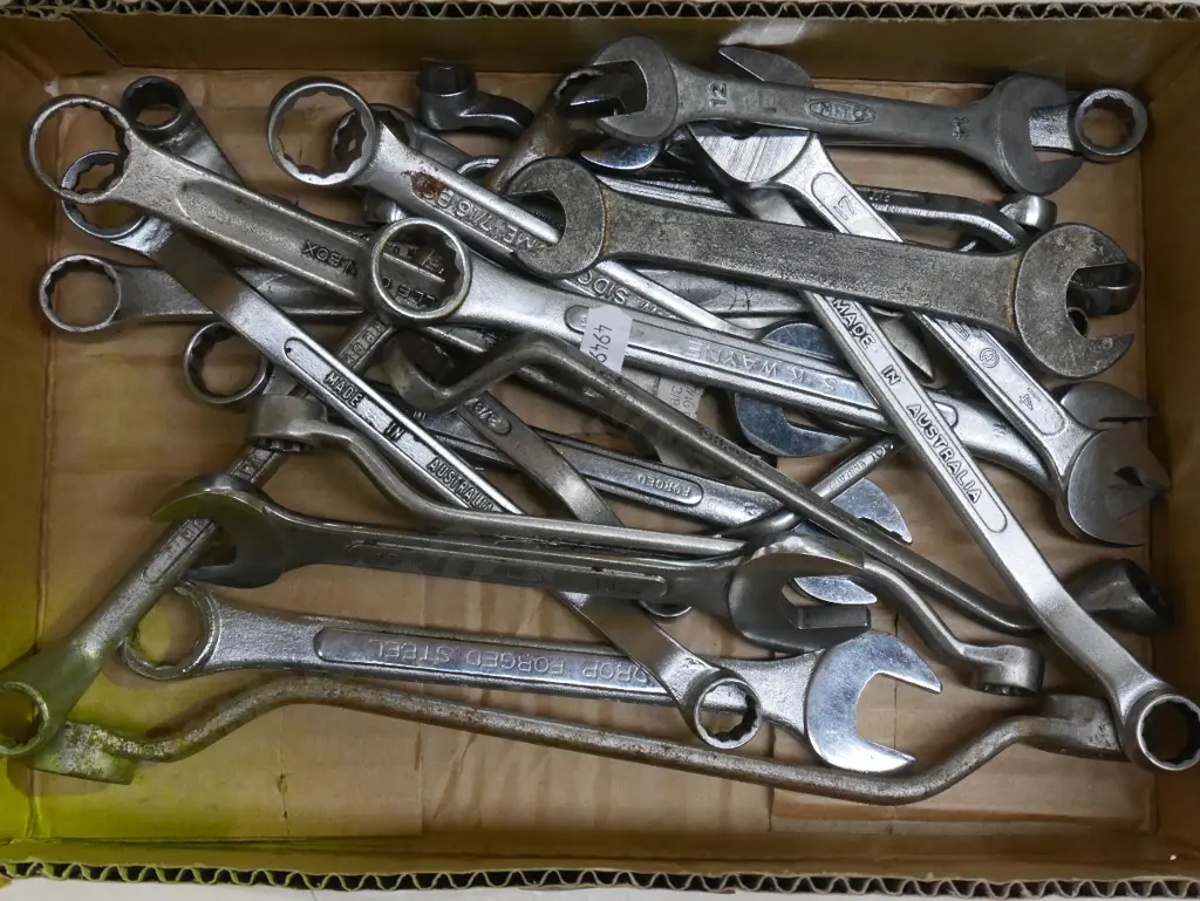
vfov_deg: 27.1
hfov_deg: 35.5
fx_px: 1873
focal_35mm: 54
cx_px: 600
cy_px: 450
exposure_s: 1/50
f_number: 5.3
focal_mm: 27
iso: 3200
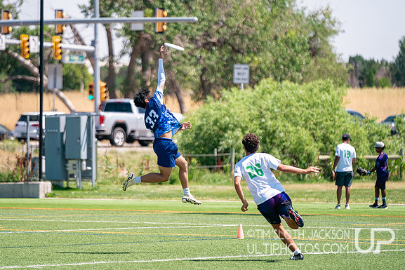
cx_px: 163
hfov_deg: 7.9
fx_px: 2937
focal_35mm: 261
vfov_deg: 5.3
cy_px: 116
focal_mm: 200
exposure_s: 1/6400
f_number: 2.8
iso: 640
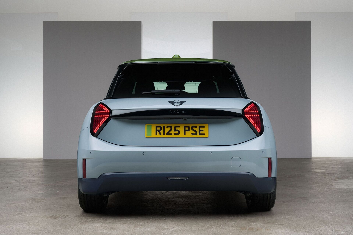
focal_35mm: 50
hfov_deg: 39.6
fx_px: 490
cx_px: 176
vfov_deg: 27.0
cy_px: 118
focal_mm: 50
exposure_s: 1/2
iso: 100
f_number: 8
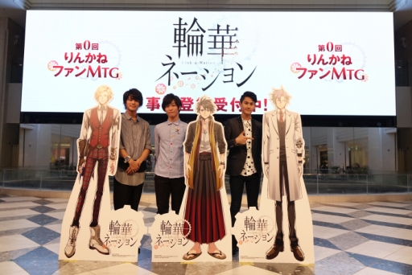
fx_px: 332
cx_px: 206
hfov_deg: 63.6
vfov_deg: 45.0
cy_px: 138
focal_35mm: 29
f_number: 2.8
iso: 250
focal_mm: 10.49
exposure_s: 1/250
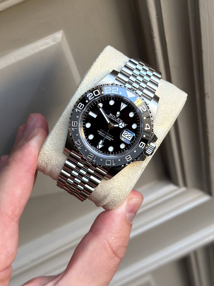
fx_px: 396
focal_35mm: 48
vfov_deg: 39.7
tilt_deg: -59.4
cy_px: 143
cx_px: 107
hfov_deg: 30.3
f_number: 1.78
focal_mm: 6.76
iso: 250
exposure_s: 1/405
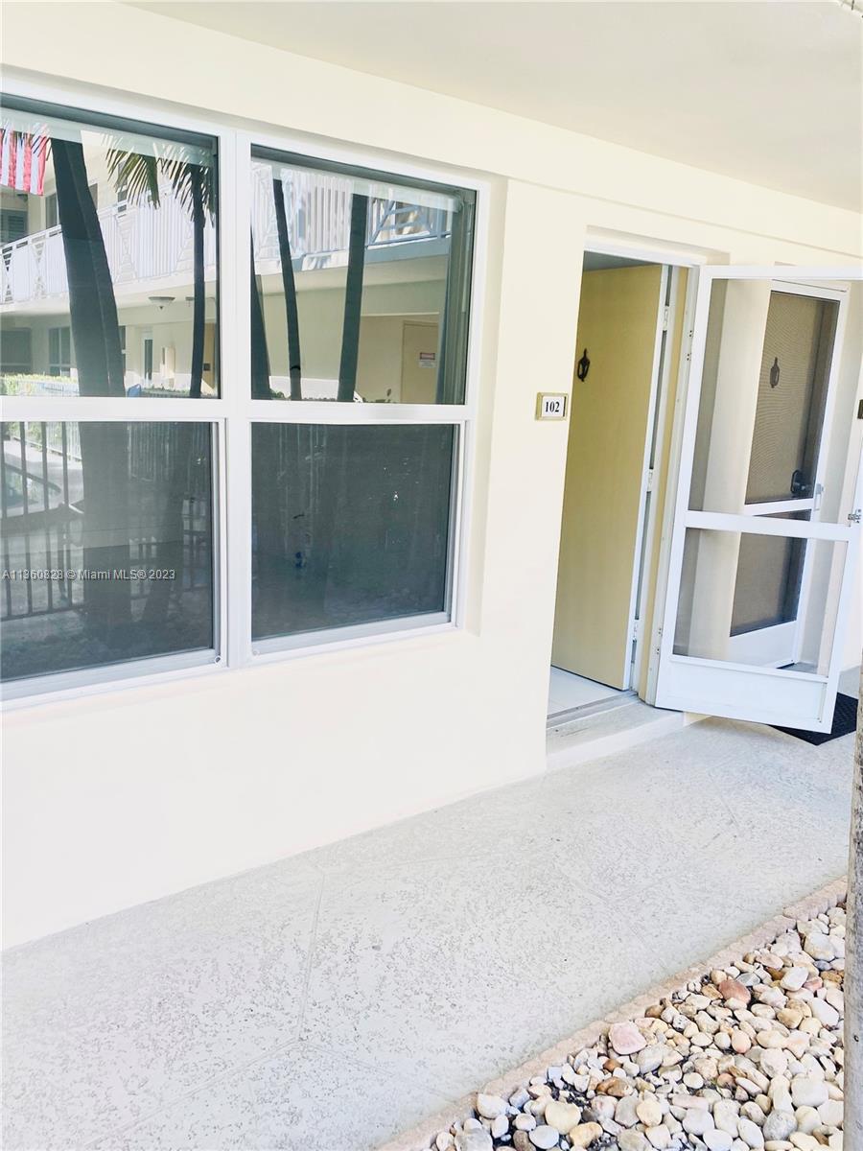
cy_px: 576
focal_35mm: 26
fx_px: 864
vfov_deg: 67.3
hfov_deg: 53.1
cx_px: 432
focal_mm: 4.25
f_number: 1.8
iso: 32
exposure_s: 1/121
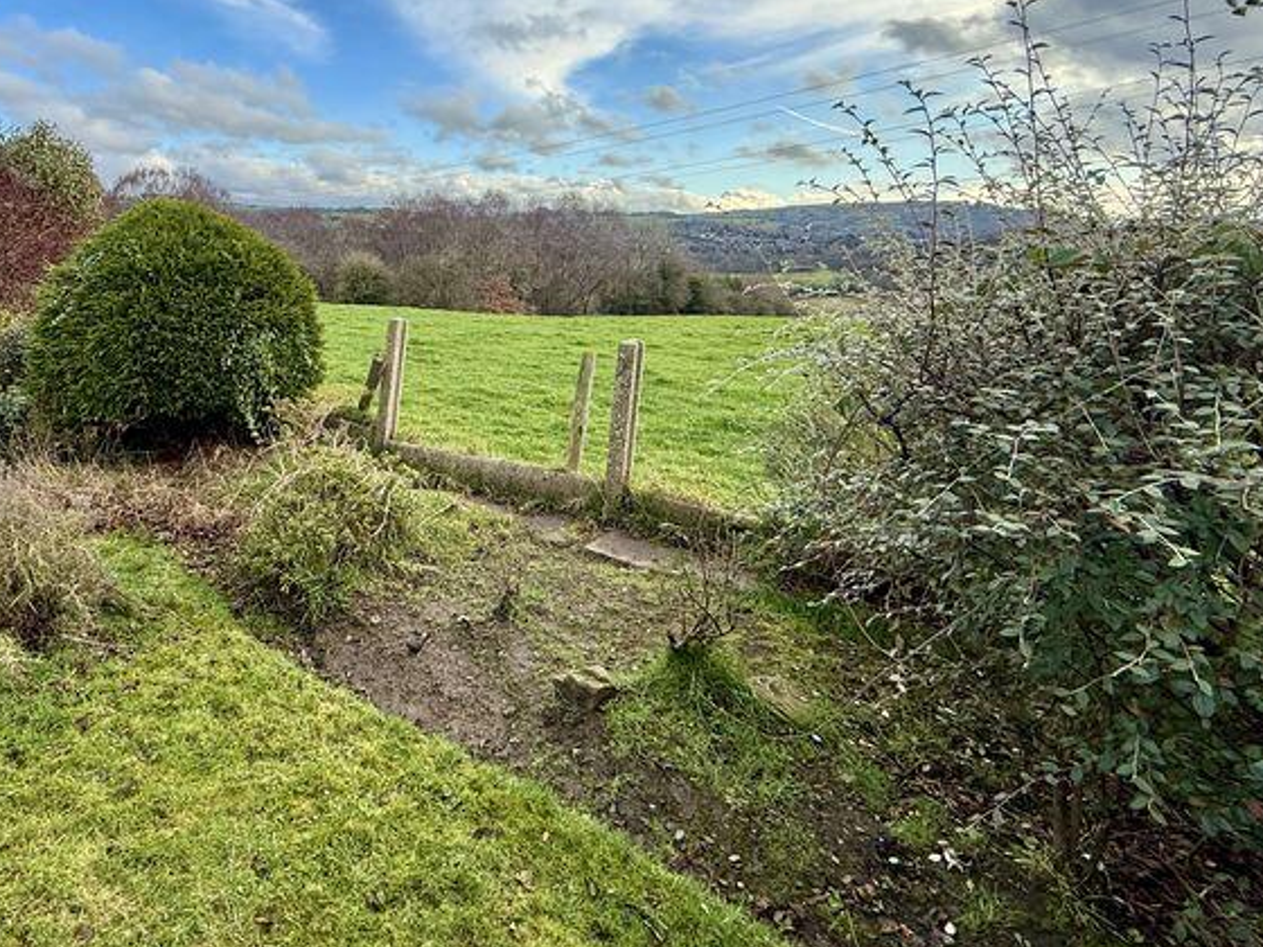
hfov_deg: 78.4
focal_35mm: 20
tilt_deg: -10.5
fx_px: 730
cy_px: 365
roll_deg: +0.3
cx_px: 397
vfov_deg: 65.2
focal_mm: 2.22
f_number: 2.2
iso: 64
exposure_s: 1/596
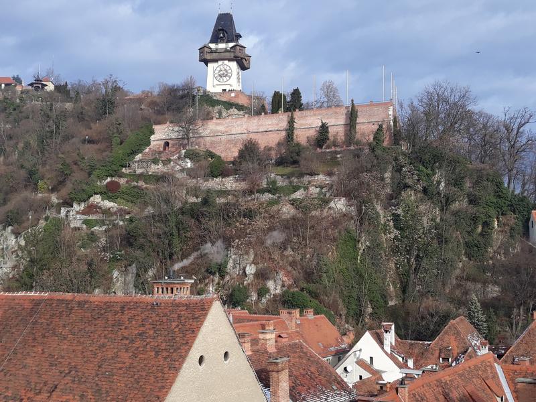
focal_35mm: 27
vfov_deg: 51.4
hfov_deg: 65.3
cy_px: 201
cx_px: 268
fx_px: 418
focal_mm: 3.71
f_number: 1.7
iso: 40
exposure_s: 1/1010
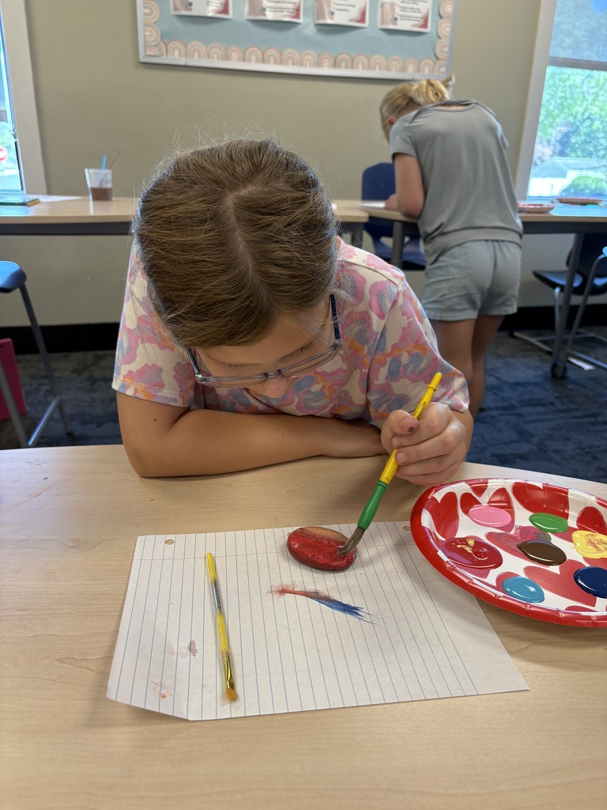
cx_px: 304
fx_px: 608
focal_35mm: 26
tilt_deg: -21.0
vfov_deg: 67.3
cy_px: 405
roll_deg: -1.5
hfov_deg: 53.1
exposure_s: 1/60
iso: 80
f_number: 1.6
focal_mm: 5.96
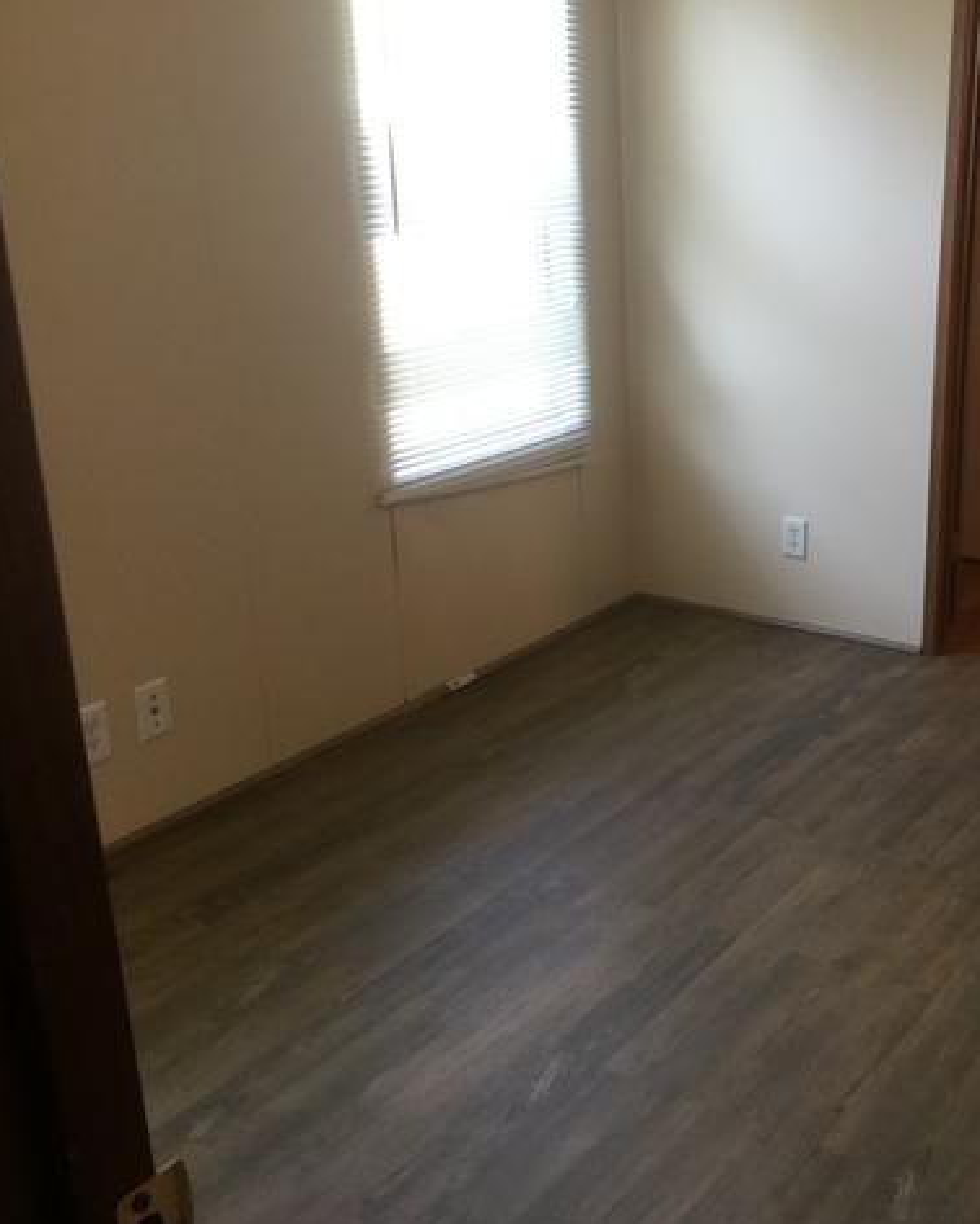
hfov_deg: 35.1
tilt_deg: -19.4
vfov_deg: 44.8
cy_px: 615
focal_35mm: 41
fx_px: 1486
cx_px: 819
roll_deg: -2.6
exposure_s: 1/30
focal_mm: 3.3
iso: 50
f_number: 2.4
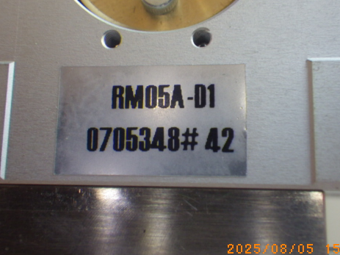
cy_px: 113
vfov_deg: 30.8
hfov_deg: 40.4
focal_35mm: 47
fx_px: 462
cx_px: 185
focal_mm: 6.1
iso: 250
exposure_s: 1/50
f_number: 3.8
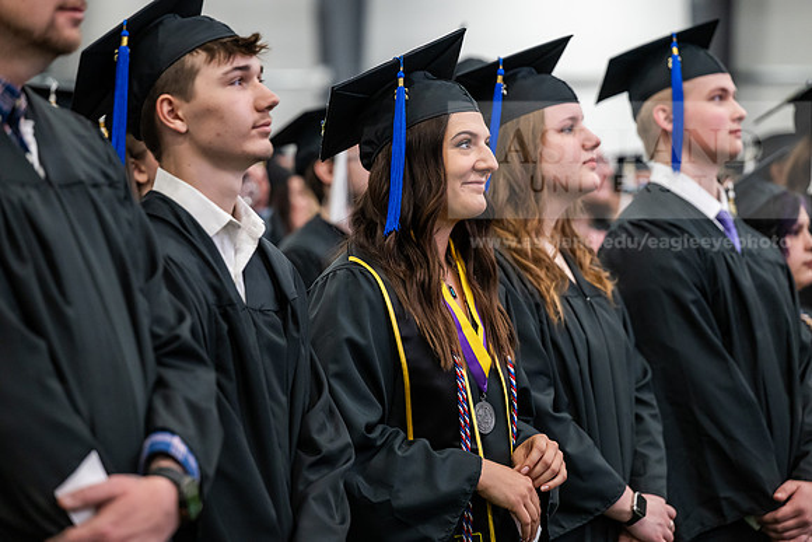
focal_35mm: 115
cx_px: 406
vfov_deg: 11.9
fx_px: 2594
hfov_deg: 17.8
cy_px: 271
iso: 2500
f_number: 3.2
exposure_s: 1/200
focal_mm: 115
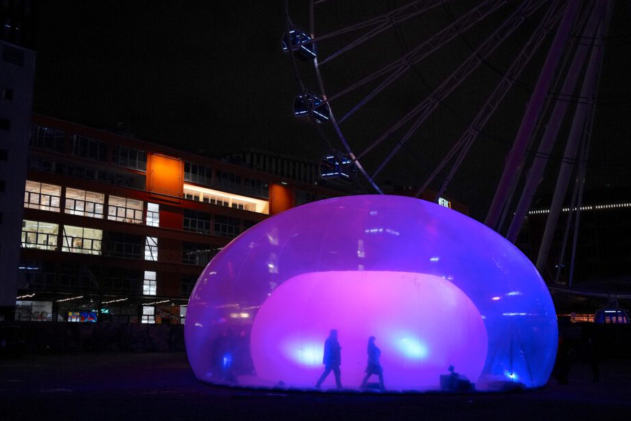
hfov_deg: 49.5
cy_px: 205
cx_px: 312
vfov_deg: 34.2
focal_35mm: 39
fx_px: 684
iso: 3200
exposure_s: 1/160
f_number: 2.8
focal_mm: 35
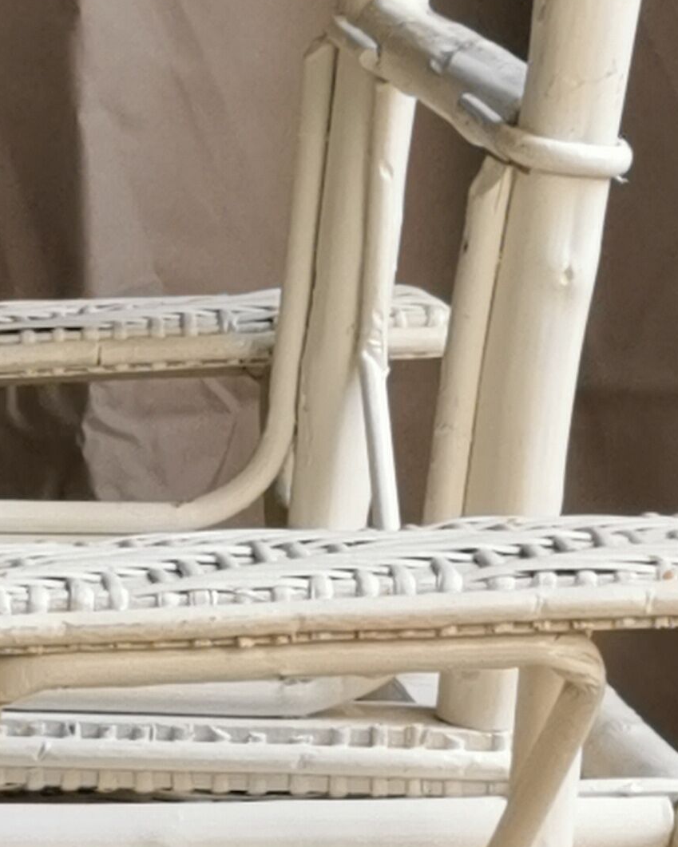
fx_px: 5216
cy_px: 819
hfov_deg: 7.4
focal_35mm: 208
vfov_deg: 9.2
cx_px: -86
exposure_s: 1/145
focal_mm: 5.58
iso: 50
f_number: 1.8
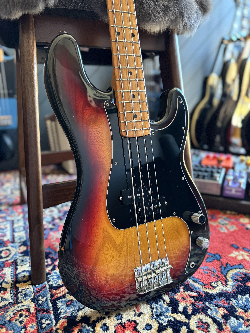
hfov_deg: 56.8
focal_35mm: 24
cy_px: 166
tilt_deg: -15.2
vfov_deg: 71.6
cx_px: 125
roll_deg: +1.3
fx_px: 231
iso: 640
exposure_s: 1/60
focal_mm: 6.76
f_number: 1.78
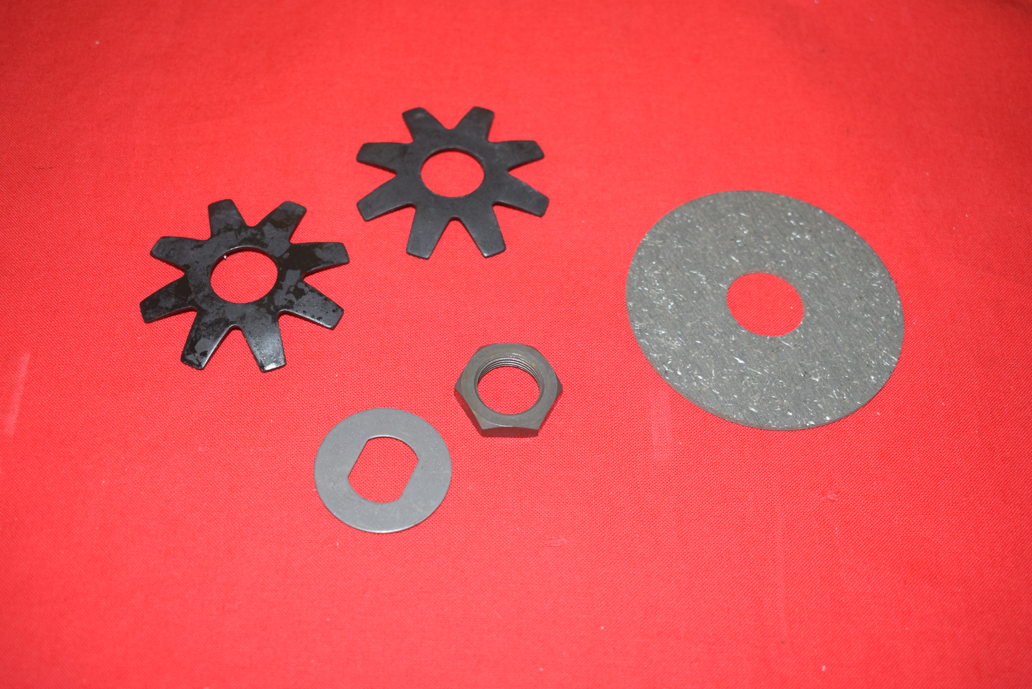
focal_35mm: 45
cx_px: 516
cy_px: 344
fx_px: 1290
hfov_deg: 43.6
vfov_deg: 29.9
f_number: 5
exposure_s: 1/125
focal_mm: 30
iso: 1250
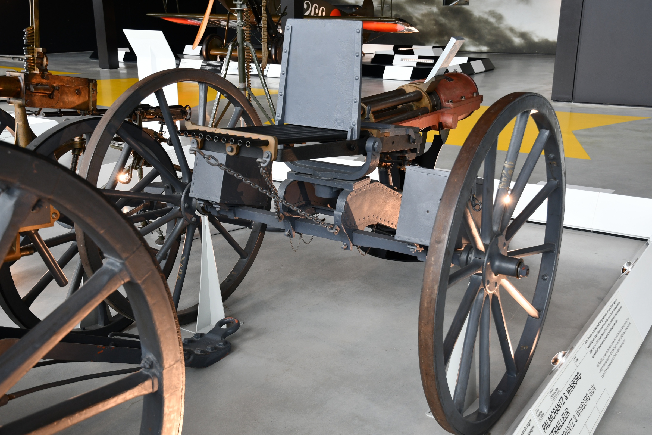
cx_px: 326
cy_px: 218
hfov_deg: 48.5
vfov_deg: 33.4
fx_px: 724
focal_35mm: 40
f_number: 4.5
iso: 320
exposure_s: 1/80
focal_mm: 27
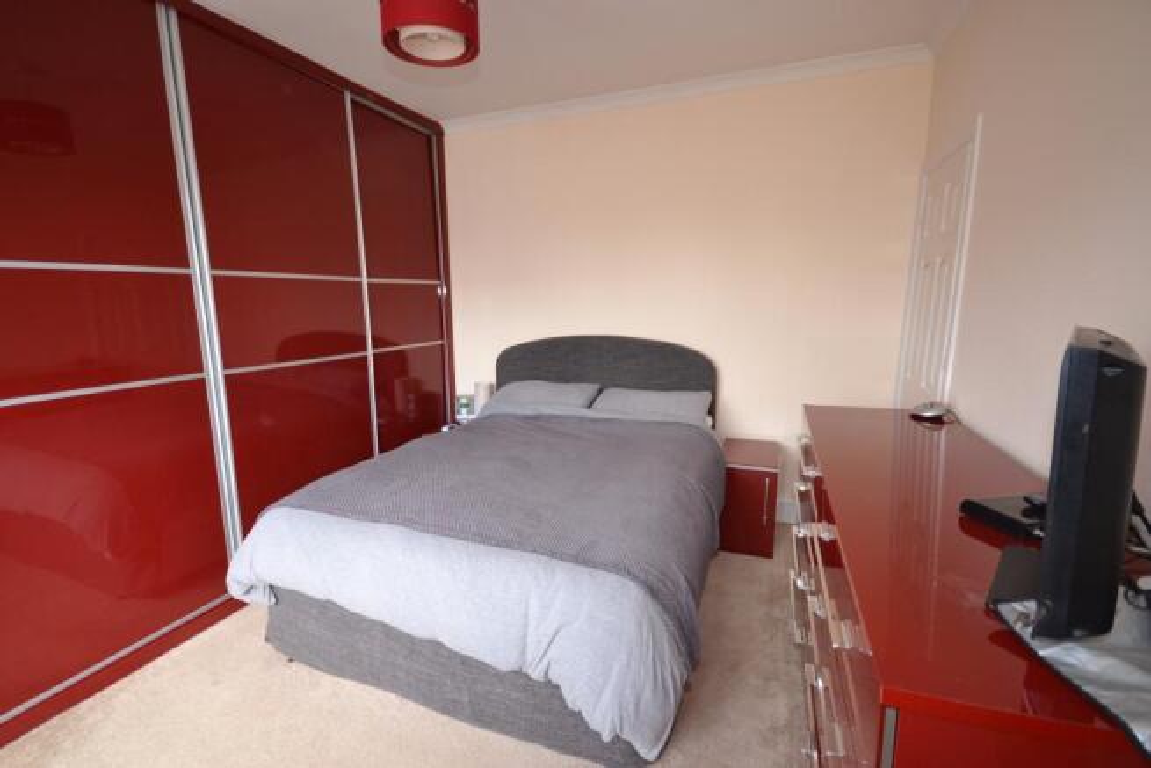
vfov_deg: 77.4
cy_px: 384
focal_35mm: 15
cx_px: 576
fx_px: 480
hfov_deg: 100.4
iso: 500
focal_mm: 10
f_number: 4
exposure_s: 1/60
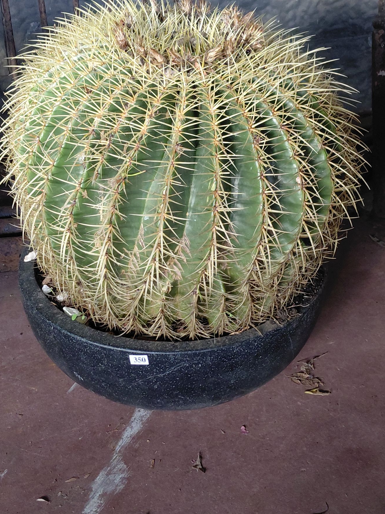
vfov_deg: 61.5
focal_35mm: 29
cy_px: 225
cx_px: 188
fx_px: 430
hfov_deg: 48.2
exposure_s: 1/100
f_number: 1.8
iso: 250
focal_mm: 4.69
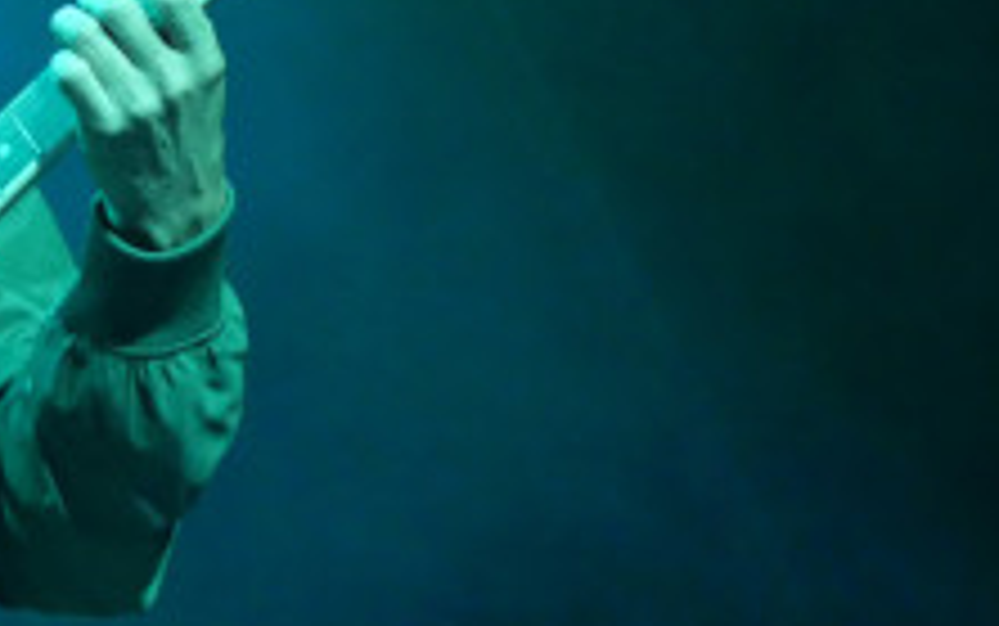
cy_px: 261
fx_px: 10160
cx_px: -428
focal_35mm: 373
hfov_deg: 5.6
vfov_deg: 3.5
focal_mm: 61
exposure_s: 1/80
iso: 2500
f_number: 4.2
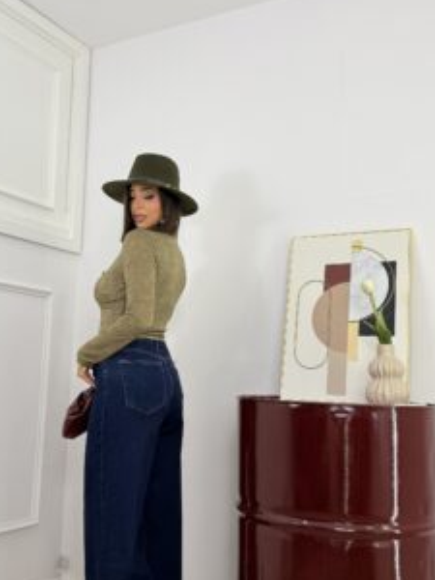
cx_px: 174
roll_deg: -2.0
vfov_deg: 56.2
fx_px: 536
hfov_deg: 43.9
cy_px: 360
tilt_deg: +8.6
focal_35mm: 32
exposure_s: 1/327
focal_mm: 6.76
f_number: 1.78
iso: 80
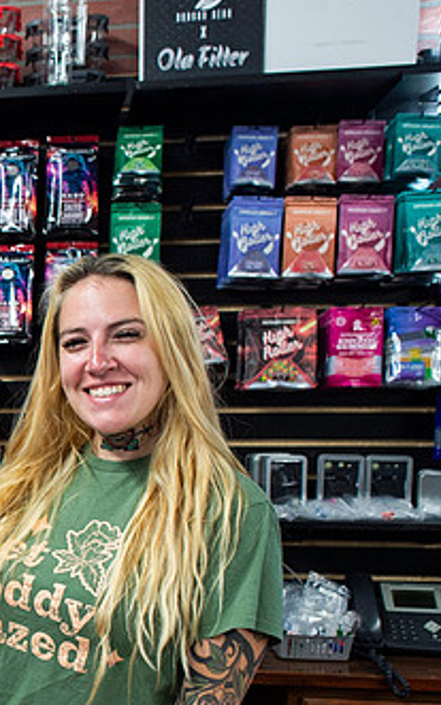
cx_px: -241
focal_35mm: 59
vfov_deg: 34.0
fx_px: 1134
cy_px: 503
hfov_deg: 19.0
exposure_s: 1/80
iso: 1600
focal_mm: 24
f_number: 4
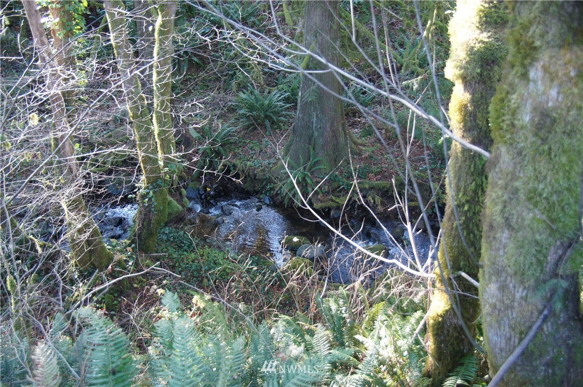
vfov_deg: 31.8
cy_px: 194
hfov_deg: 46.4
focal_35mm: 42
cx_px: 292
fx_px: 679
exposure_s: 1/50
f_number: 4
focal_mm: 28
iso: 800
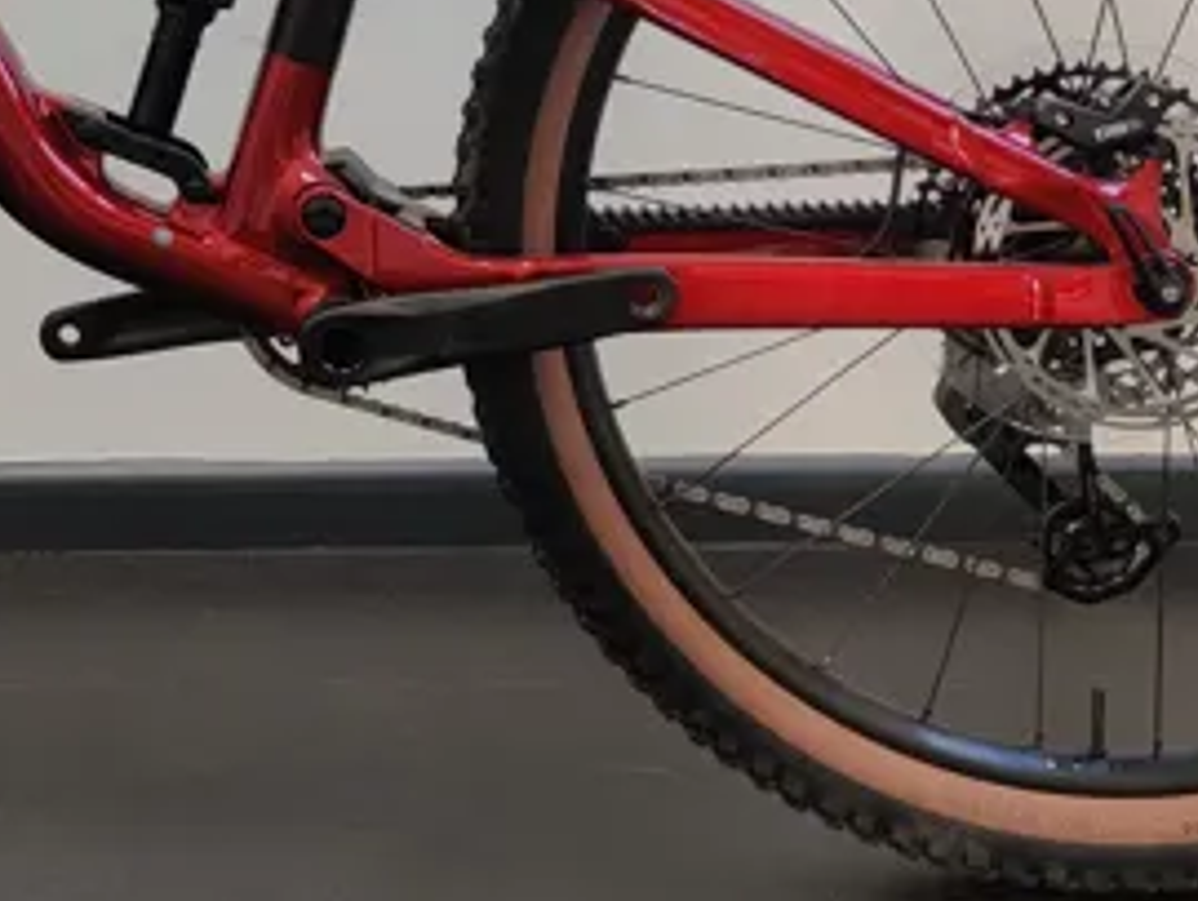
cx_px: 80
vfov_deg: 17.5
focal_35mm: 80
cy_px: -213
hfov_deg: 23.6
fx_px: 2771
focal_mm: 4.75
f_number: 1.65
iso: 160
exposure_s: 1/50
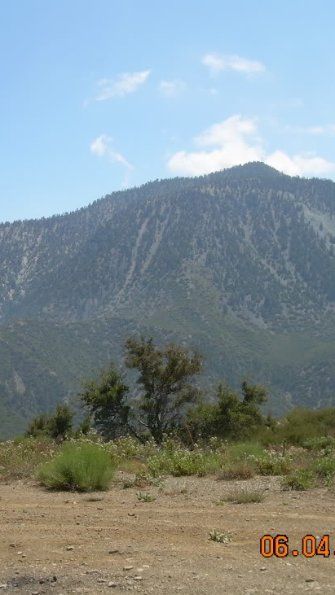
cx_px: 102
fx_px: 916
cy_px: 300
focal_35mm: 58
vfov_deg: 36.0
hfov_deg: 20.6
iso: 50
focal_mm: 6.3
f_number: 4.6
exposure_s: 1/500
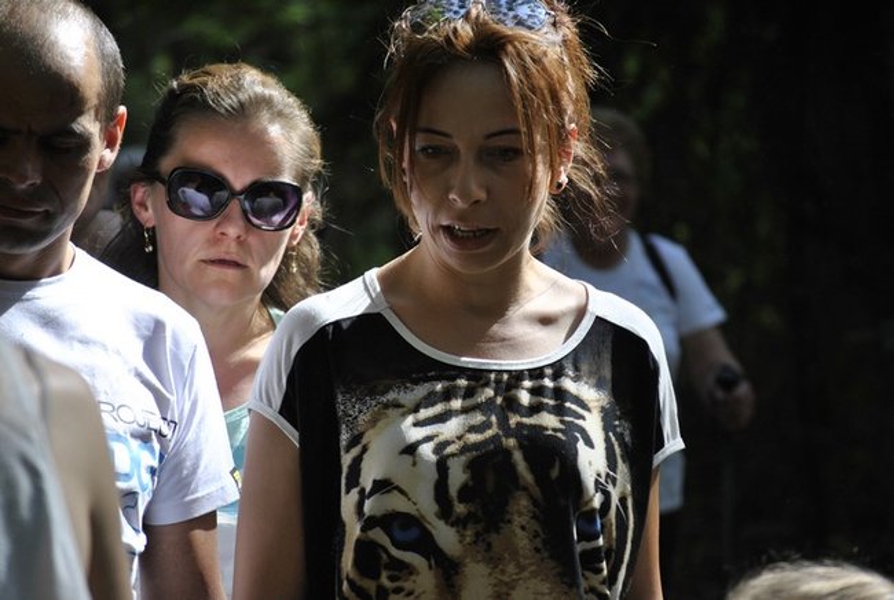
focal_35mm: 165
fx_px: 4105
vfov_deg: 8.4
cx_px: 447
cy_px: 300
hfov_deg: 12.4
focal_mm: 110
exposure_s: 1/500
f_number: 4.5
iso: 220
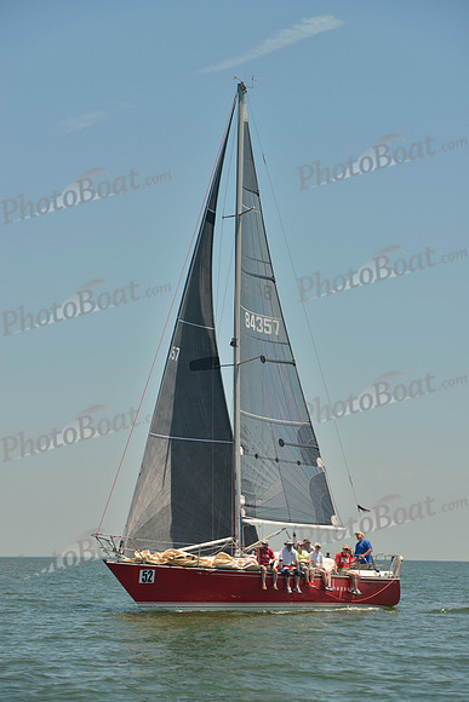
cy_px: 351
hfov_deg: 13.0
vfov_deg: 19.5
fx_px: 2050
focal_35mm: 105
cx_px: 234
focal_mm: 105
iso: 200
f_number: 7.1
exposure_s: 1/640
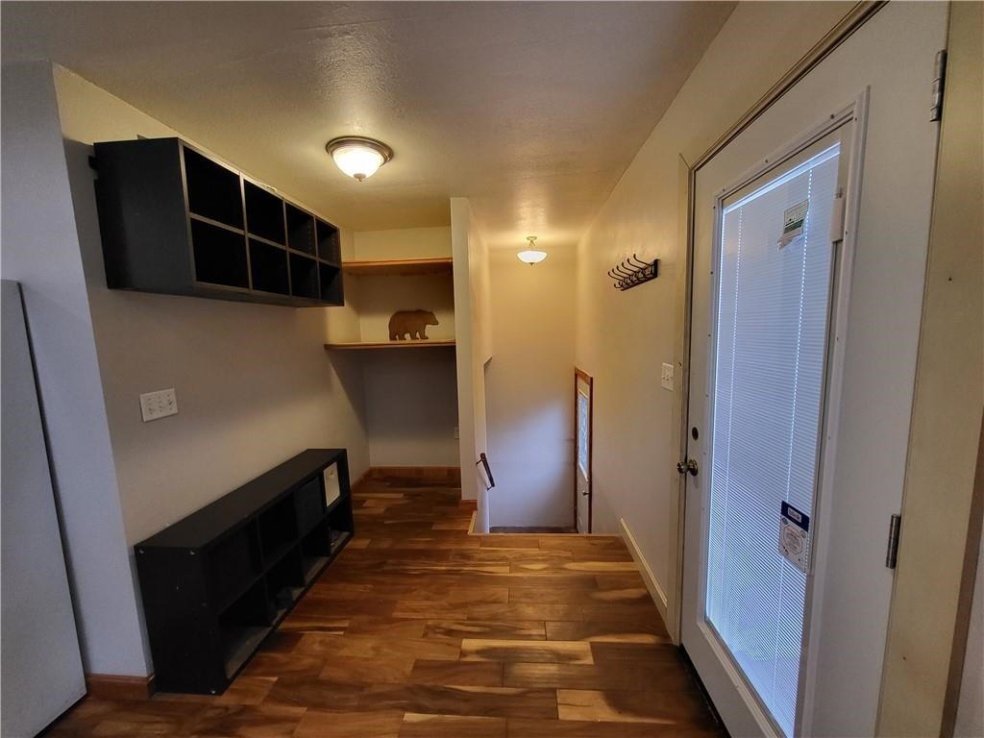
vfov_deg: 89.9
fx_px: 370
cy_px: 369
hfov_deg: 106.2
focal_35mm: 13
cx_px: 492
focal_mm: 1.74
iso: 400
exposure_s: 1/60
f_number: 2.2
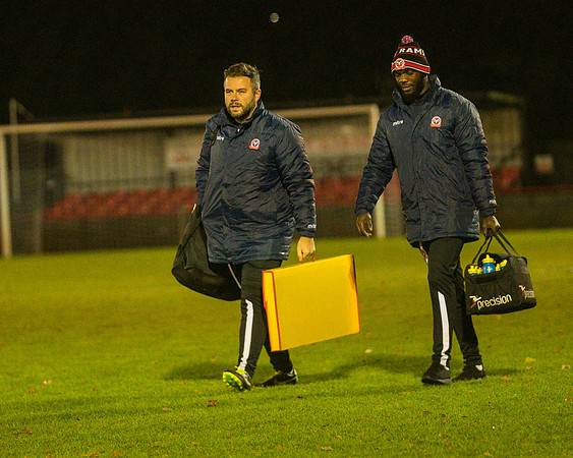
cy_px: 229
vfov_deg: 4.7
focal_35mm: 329
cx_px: 252
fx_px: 5586
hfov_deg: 5.9
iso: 5000
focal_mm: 195
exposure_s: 1/800
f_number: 2.8
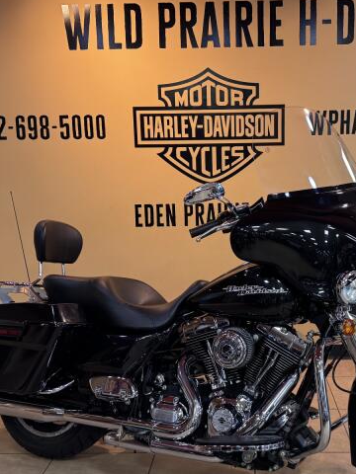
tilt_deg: -8.6
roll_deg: +1.1
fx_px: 548
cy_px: 252
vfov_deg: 46.8
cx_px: 236
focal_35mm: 40
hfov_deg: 35.6
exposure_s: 1/120
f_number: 1.78
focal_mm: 6.76
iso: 200
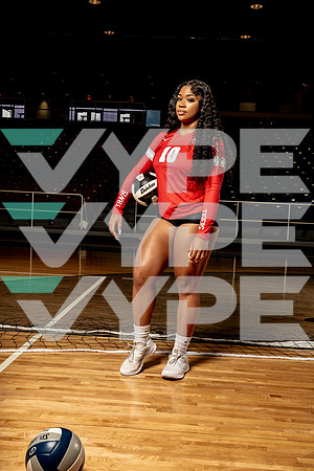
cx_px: 157
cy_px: 236
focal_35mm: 39
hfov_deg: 34.2
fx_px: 510
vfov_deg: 49.6
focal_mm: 39
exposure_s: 1/250
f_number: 8
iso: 640
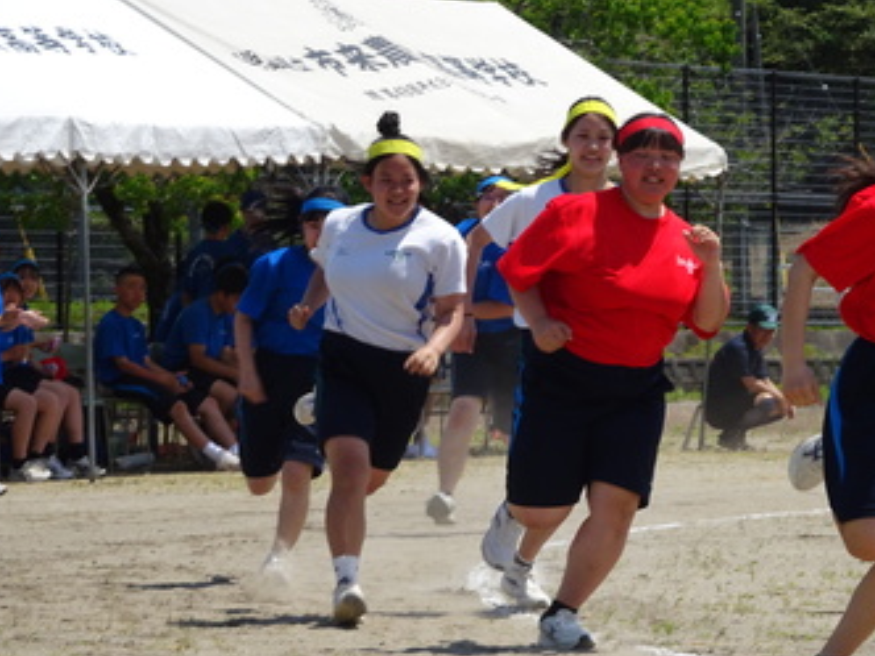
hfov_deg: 8.1
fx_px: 6142
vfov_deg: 6.1
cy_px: 403
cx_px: 593
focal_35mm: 243
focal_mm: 28.74
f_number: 5.6
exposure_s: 1/400
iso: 80
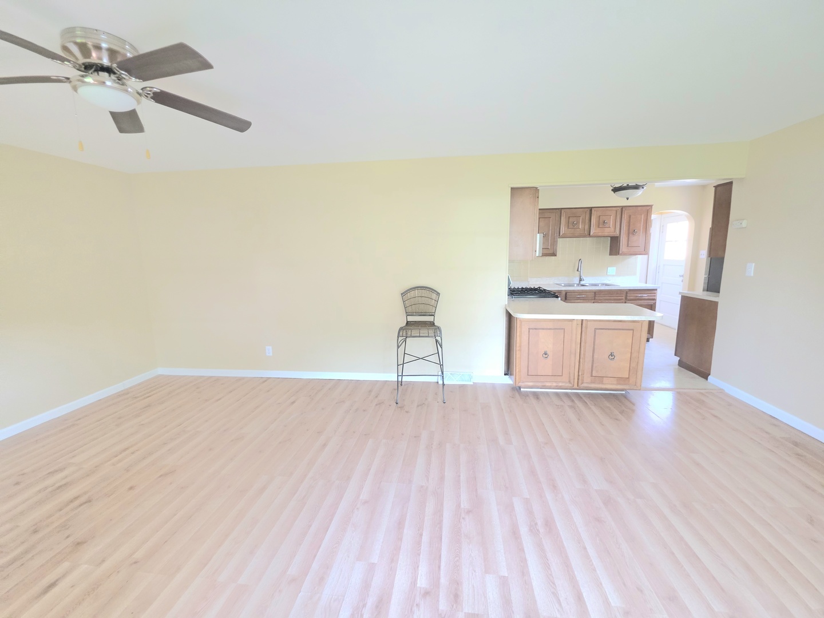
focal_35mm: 13
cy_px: 309
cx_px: 412
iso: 250
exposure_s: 1/60.2
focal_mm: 2.2
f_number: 1.9
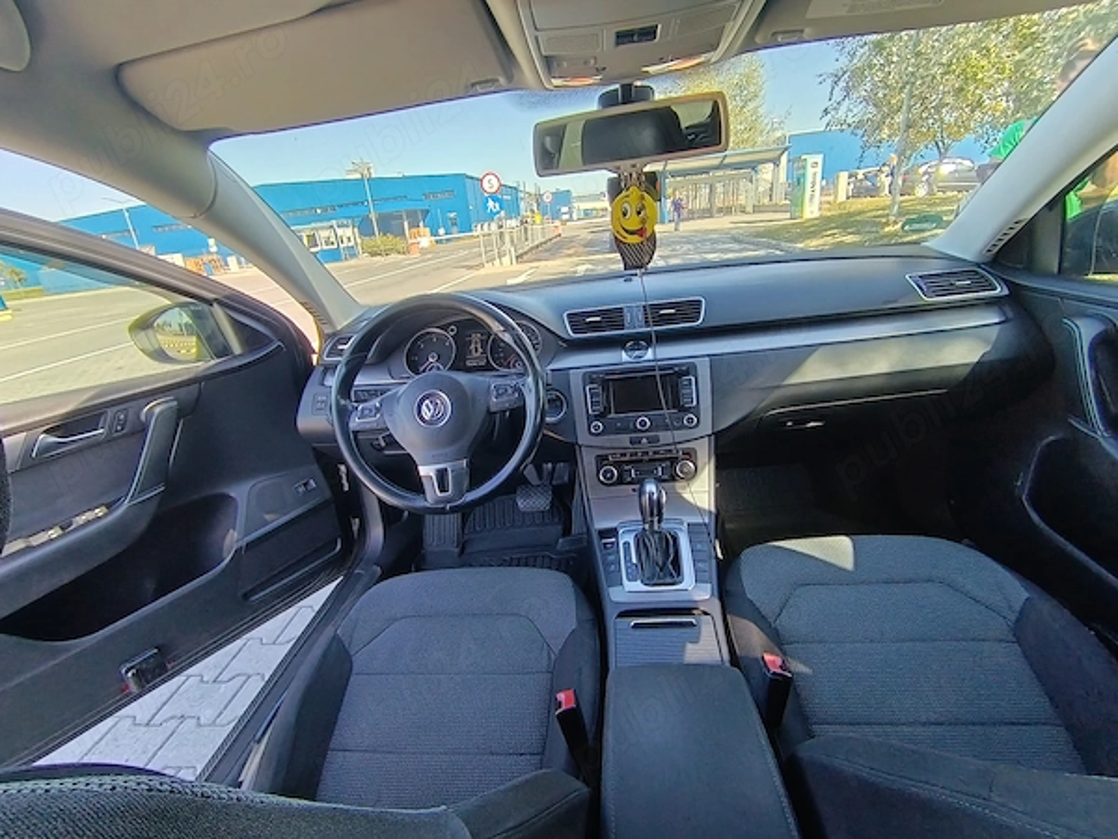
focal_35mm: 17
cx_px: 559
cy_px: 420
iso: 266
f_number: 2.2
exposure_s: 1/100
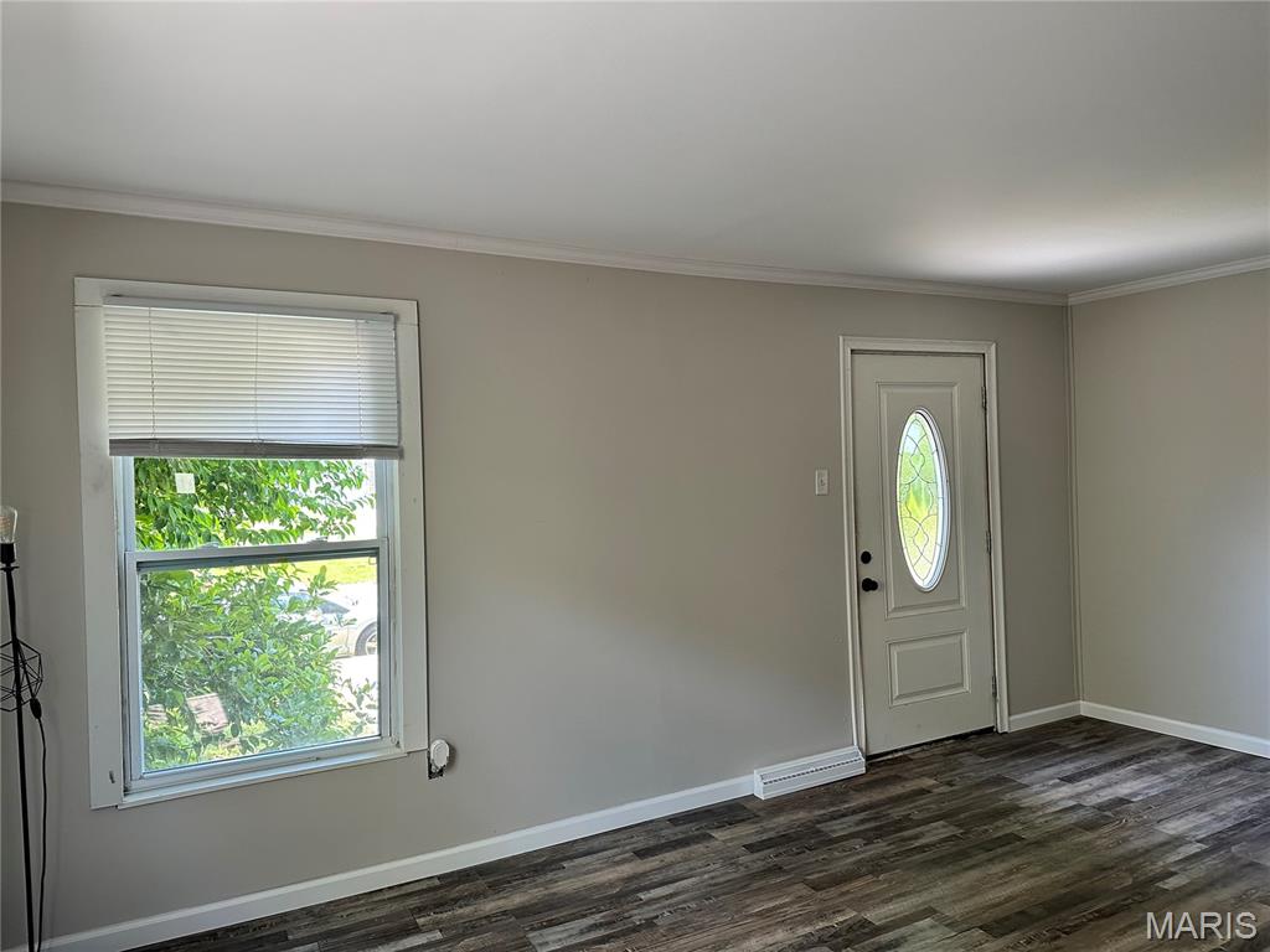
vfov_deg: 56.8
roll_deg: +2.2
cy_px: 476
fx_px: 881
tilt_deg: -0.3
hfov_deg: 71.6
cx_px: 635
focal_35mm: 24
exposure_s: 1/121
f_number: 1.78
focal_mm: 6.86
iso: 200
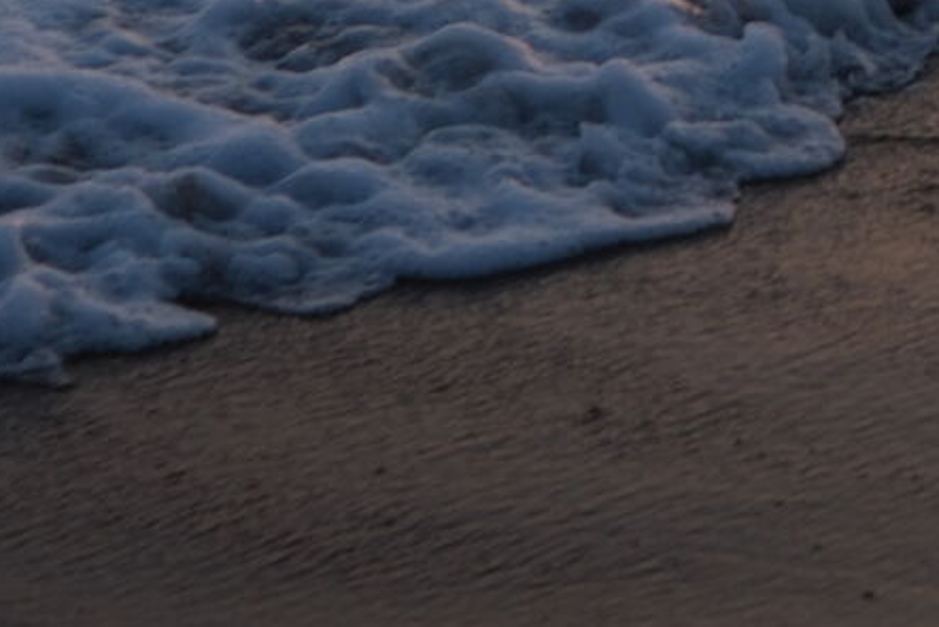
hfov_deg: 10.3
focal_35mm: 190
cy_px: -950
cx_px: 1621
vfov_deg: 6.8
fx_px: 4957
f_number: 4.5
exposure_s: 1/320
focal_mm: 23
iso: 125
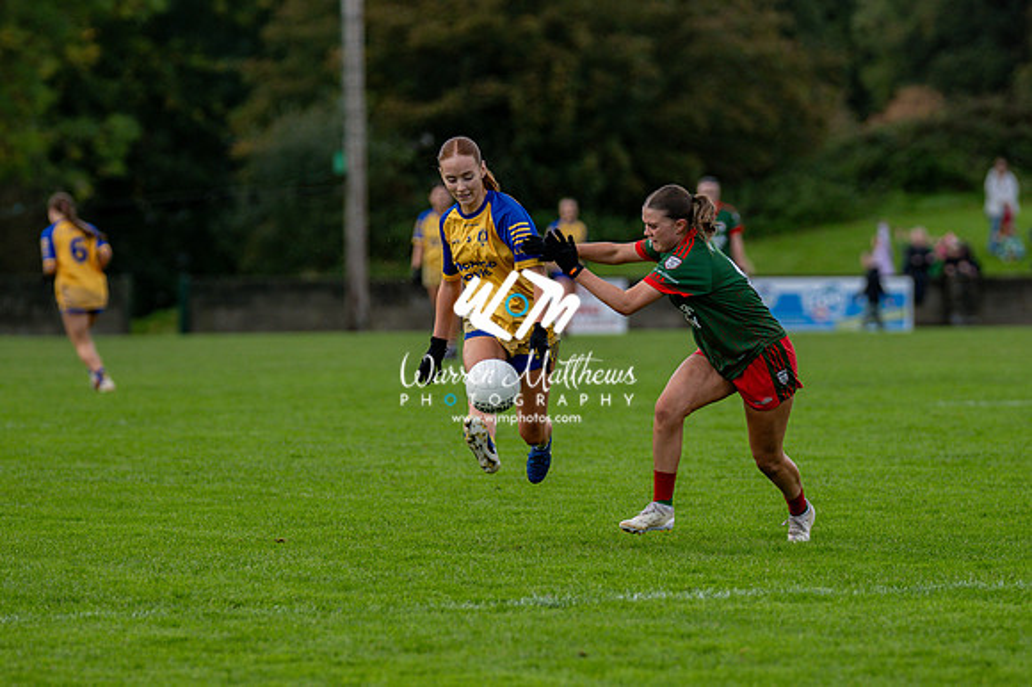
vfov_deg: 4.4
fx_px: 9025
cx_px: 516
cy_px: 344
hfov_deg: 6.5
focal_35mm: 315
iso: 320
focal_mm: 210
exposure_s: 1/2500
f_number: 2.8
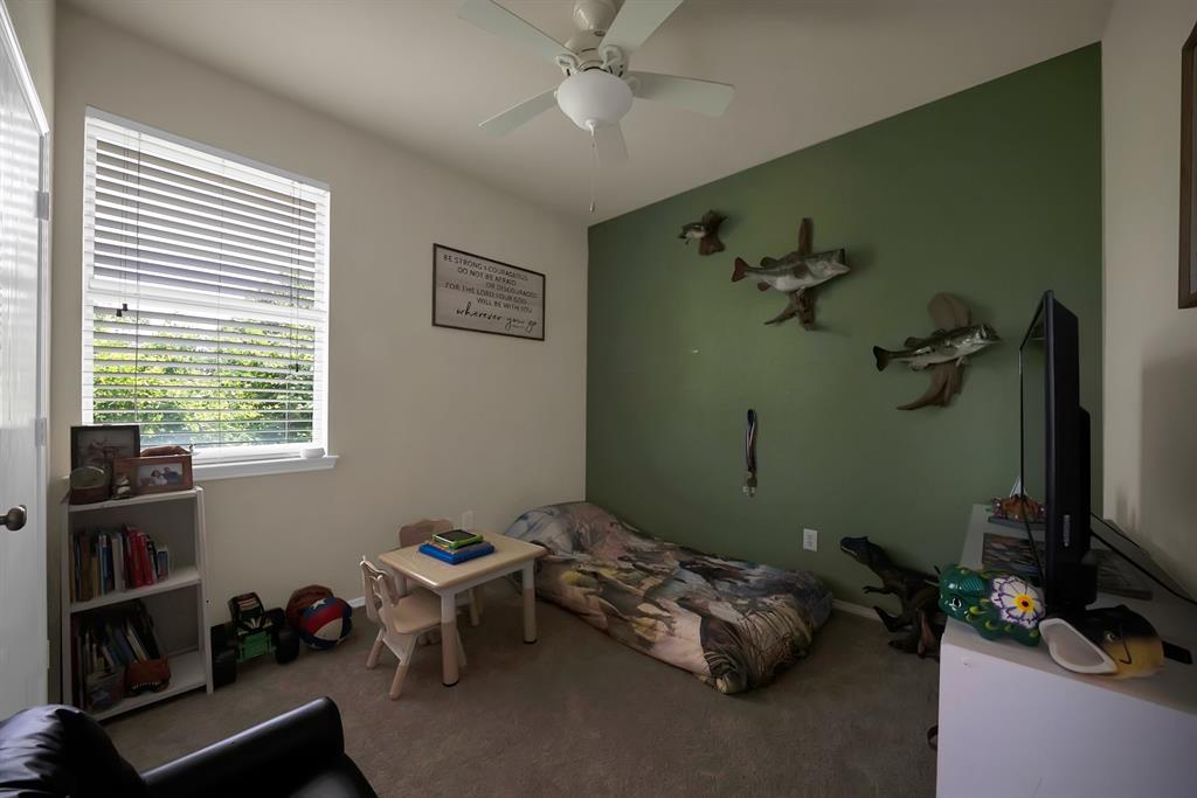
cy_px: 399
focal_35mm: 12
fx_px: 399
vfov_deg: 90.0
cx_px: 598
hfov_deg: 112.6
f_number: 9
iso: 640
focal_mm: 12
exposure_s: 1/50
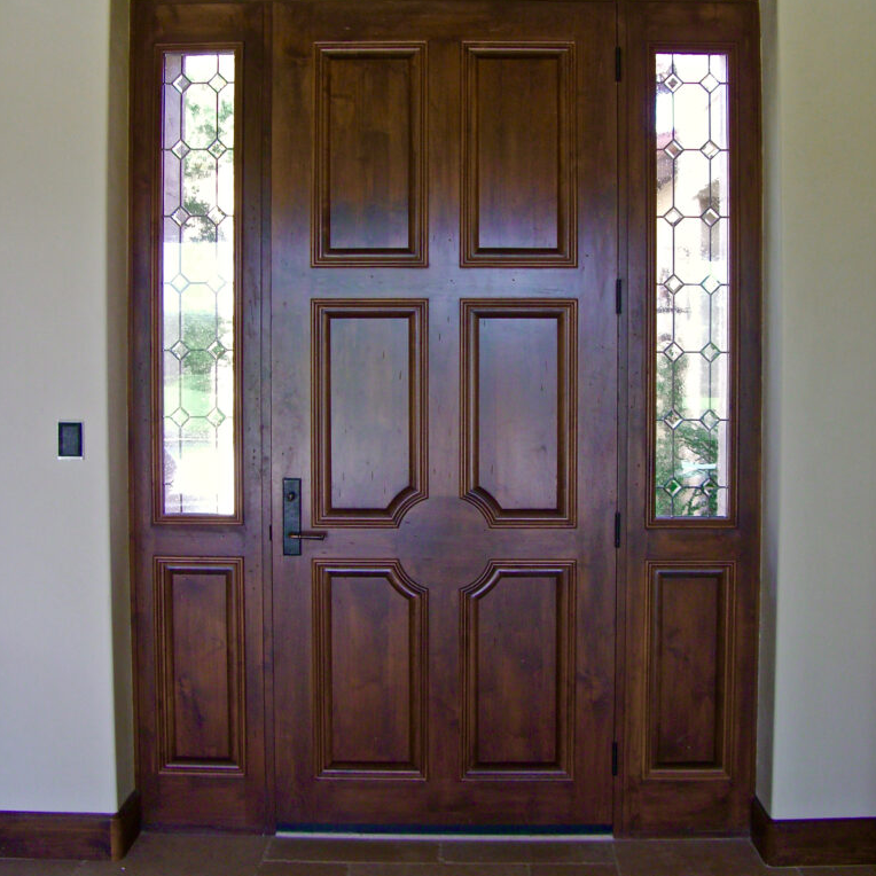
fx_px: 1288
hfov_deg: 37.6
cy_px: 435
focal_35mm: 45
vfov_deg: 37.6
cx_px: 438
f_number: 2.8
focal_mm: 7.9
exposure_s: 1/125
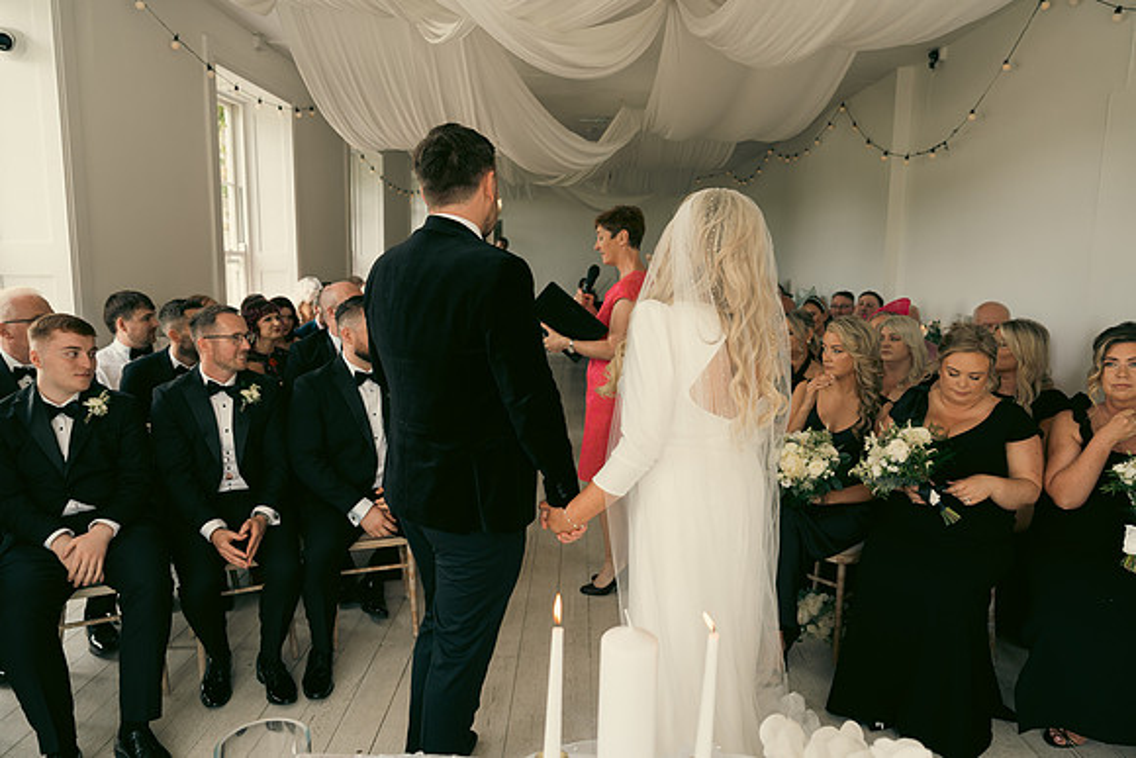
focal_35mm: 24
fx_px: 757
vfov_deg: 53.2
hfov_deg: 73.7
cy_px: 379
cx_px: 568
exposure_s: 1/160
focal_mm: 24
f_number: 3.5
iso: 250
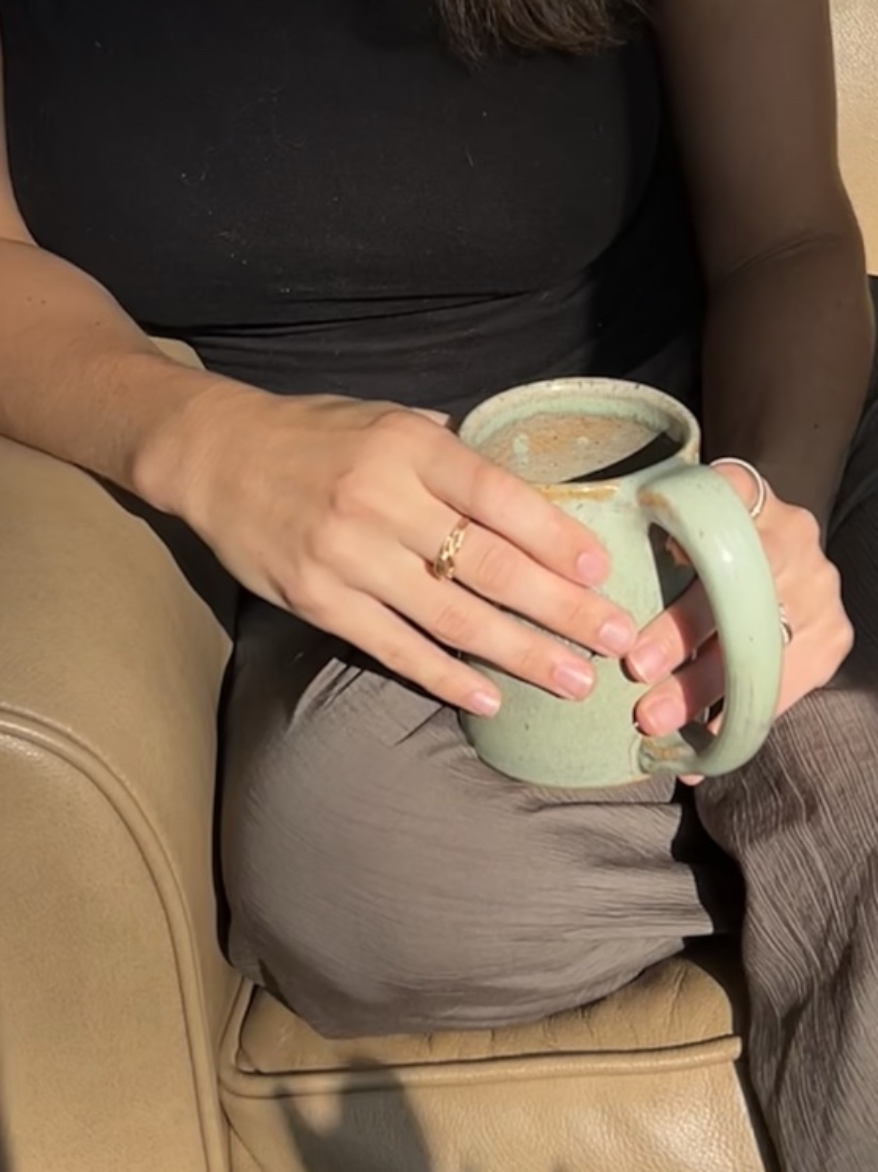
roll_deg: -0.2
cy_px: 33
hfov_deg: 26.0
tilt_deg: -23.0
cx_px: 552
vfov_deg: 32.0
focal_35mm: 56
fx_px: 1894
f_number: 1.5
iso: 50
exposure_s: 1/541
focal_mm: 5.7
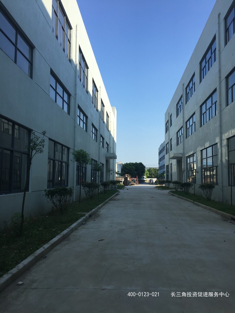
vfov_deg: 61.7
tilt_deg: +3.8
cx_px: 118
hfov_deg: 48.2
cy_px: 156
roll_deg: -1.0
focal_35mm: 29
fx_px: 262
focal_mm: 4.15
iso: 32
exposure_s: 1/1236
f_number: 2.2
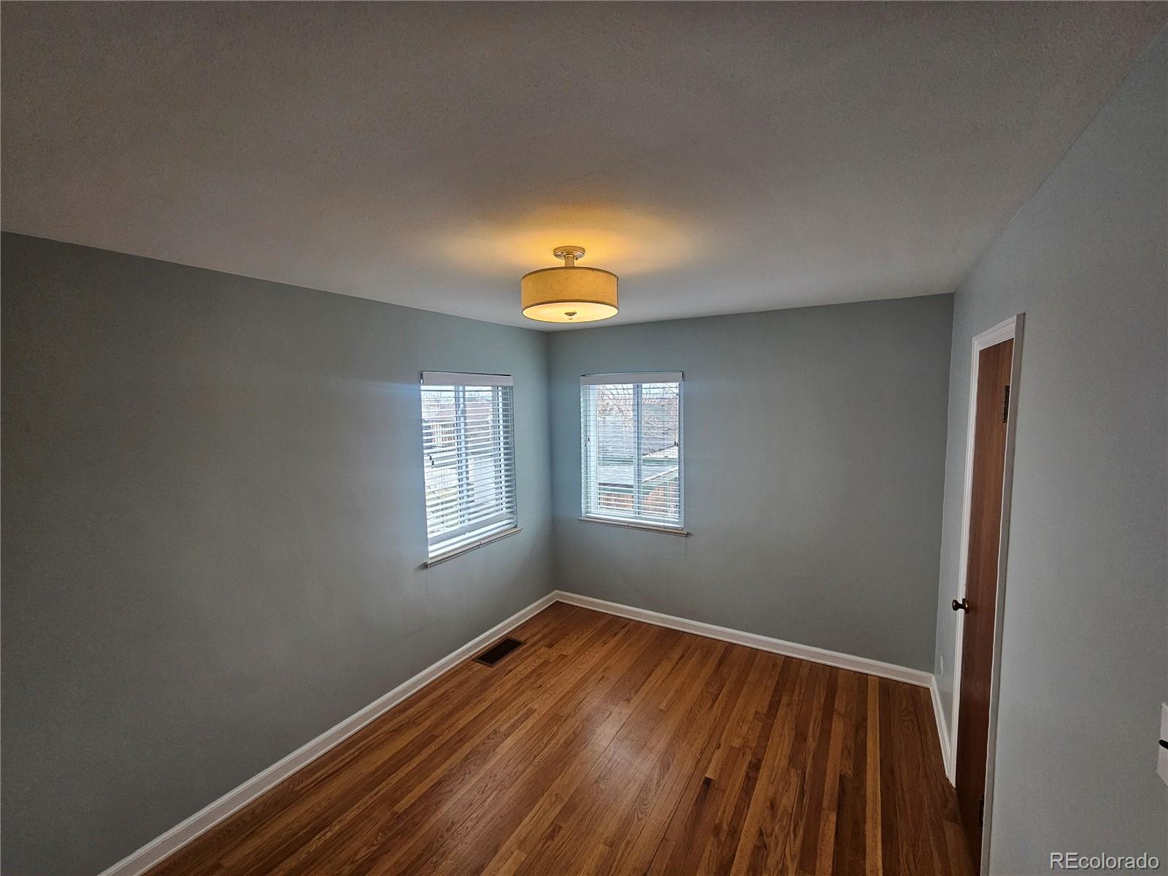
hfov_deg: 106.2
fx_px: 439
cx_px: 584
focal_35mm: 13
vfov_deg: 89.9
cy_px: 438
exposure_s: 1/100
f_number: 2.2
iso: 125
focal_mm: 2.2
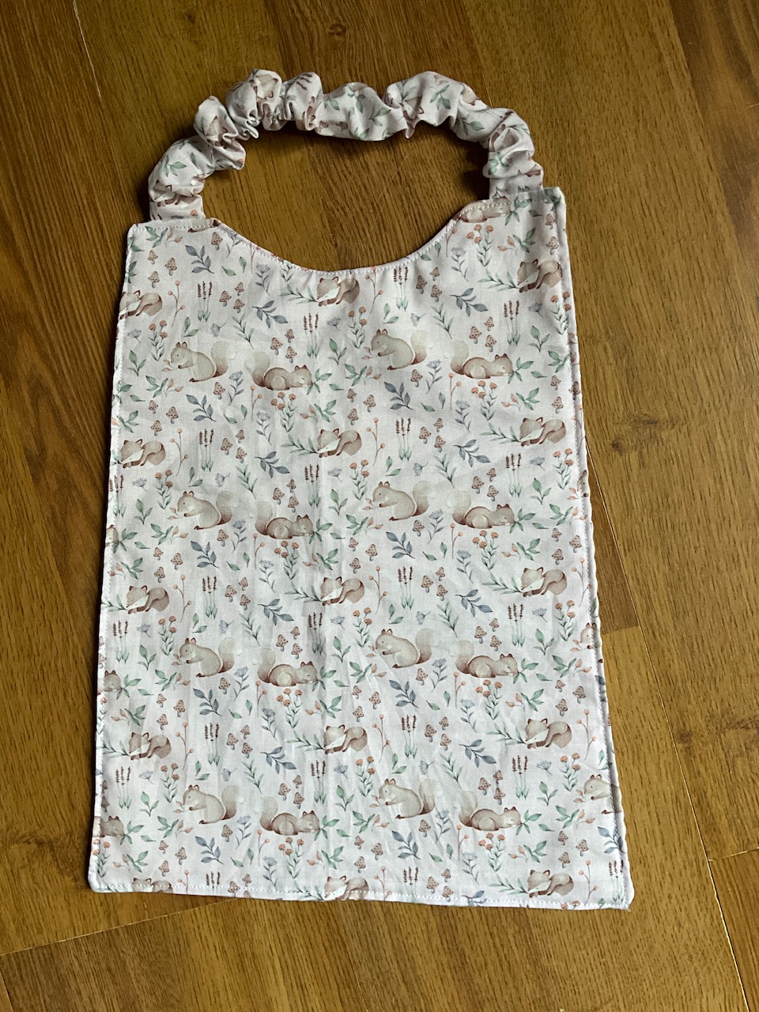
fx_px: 848
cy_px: 506
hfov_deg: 48.2
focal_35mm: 29
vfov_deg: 61.7
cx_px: 380
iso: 125
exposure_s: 1/60
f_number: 1.8
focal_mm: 3
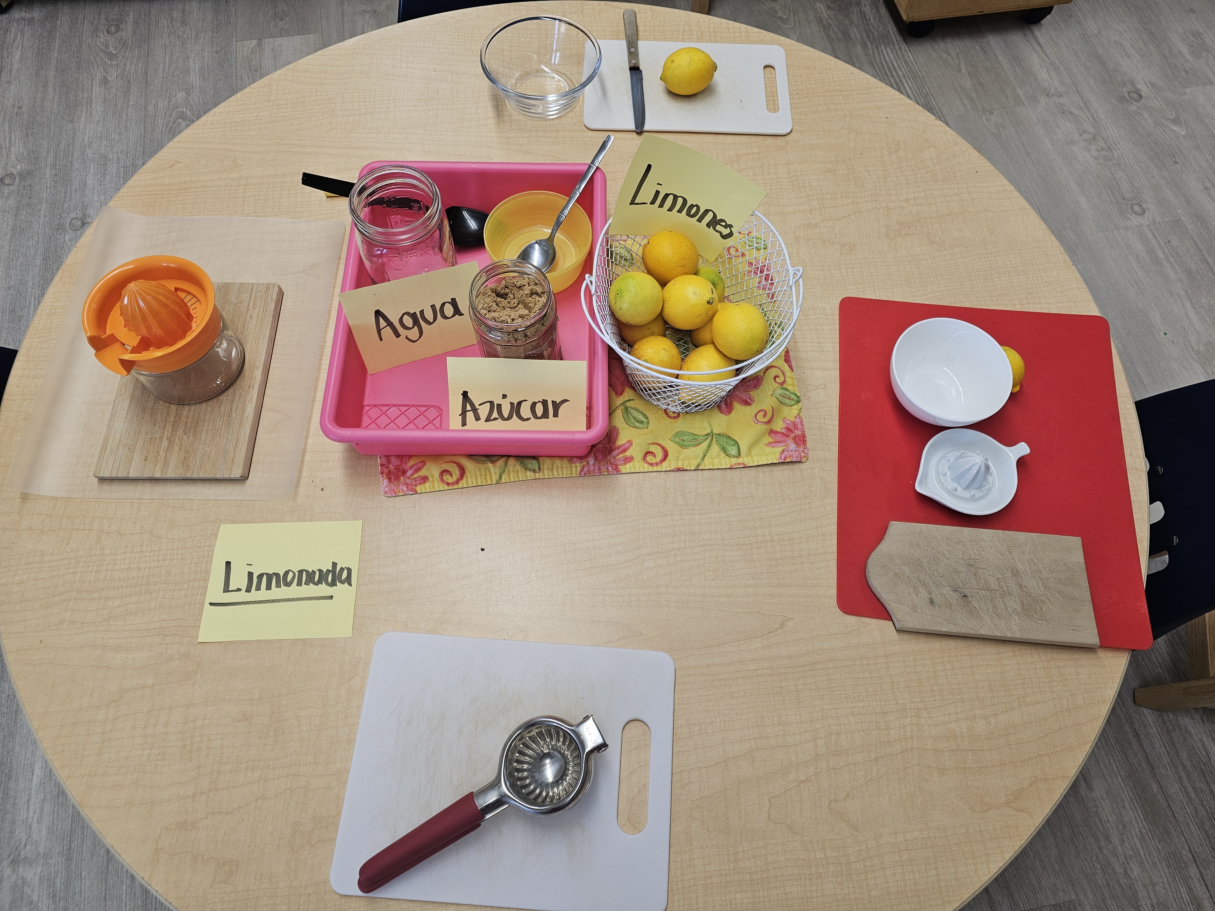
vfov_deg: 58.9
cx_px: 608
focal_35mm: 23
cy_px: 456
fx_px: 807
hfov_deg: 73.9
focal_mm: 6.3
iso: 80
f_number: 1.7
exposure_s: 1/120
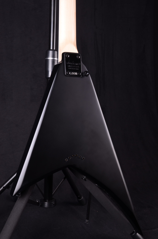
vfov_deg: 43.7
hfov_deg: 29.7
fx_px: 298
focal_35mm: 45
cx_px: 79
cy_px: 120
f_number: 11
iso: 200
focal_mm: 30
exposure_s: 1/200
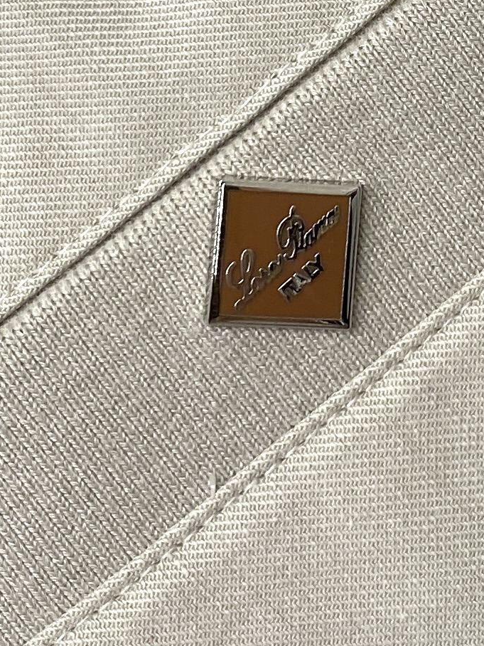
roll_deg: +37.4
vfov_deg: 55.2
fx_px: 615
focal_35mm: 33
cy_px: 282
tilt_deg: -14.8
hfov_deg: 42.9
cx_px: 271
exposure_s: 1/121
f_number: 1.8
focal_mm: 4.25
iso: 64
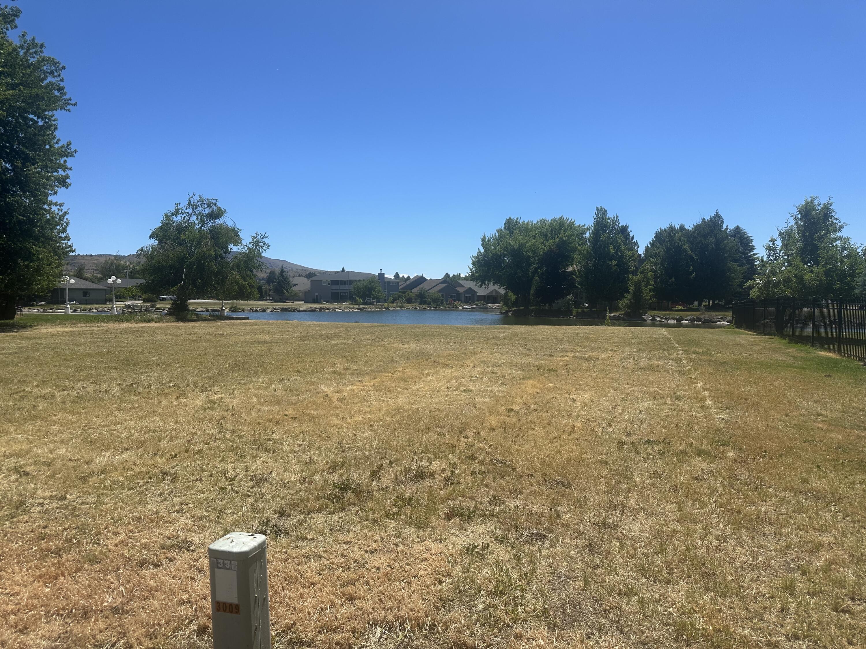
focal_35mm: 24
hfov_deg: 71.6
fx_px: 600
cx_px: 433
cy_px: 324
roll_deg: +0.4
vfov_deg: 56.8
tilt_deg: -1.9
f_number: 1.78
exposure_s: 1/5525
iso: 80
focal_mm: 6.86
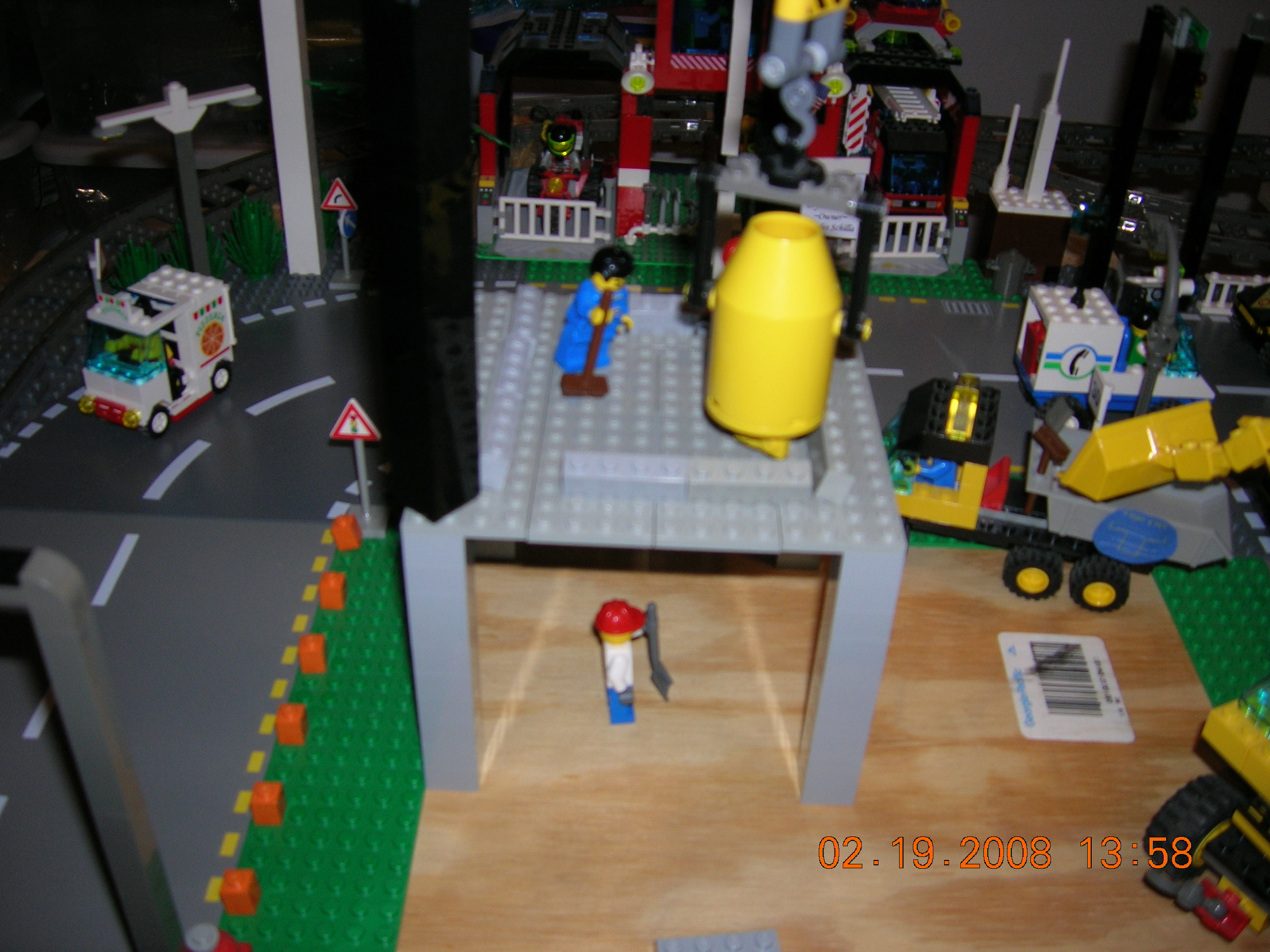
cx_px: 635
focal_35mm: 34
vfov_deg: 41.8
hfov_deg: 54.0
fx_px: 1247
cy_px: 476
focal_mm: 5.7
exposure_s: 1/60.1
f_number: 2.9
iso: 50
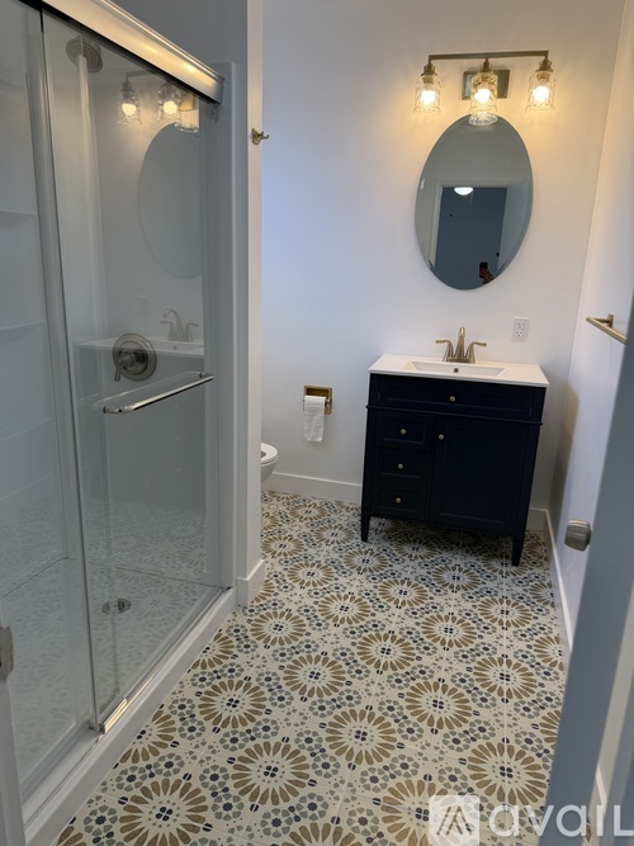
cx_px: 317
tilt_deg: -15.0
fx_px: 586
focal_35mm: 24
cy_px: 423
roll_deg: -2.1
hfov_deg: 56.8
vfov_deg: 71.6
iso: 80
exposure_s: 1/174
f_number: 1.78
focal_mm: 6.76
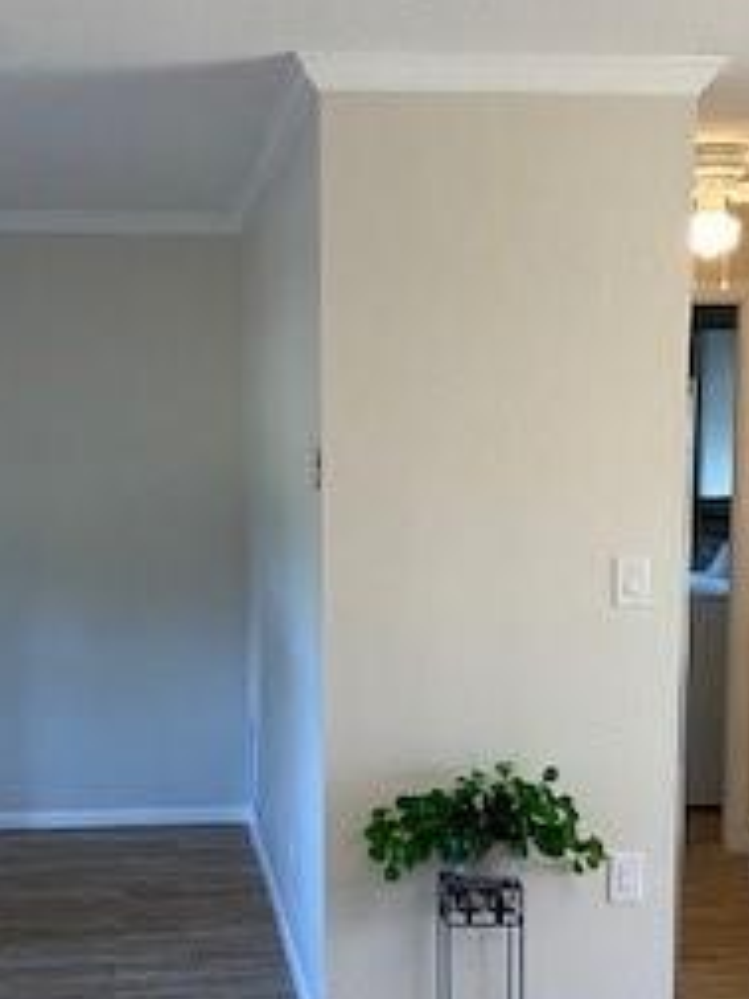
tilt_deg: -9.1
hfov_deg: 22.2
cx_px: 337
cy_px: 718
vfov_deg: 29.0
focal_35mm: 66
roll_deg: -0.3
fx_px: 1904
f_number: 1.8
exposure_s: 1/60
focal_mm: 4.25
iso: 80
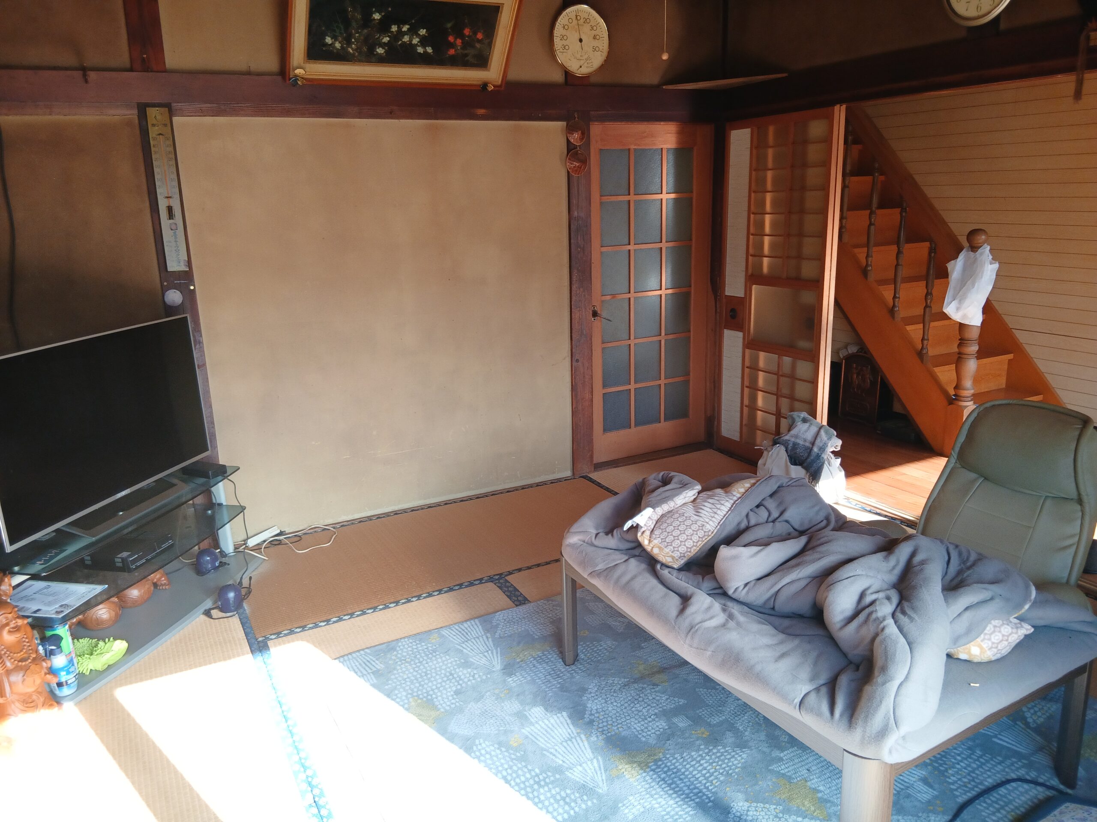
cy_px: 411
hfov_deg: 67.3
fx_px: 824
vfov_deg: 53.1
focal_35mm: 26
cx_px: 548
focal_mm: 3.86
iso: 50
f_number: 1.8
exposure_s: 1/50
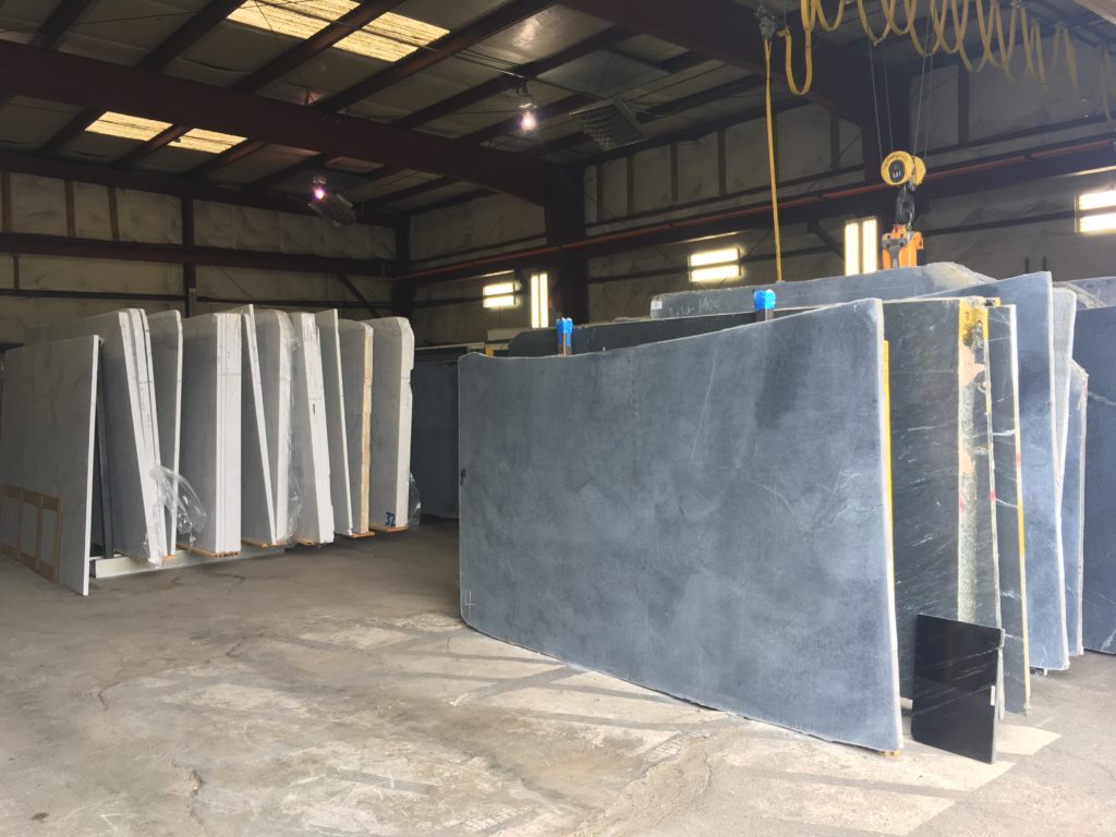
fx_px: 935
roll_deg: +1.8
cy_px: 418
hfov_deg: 61.7
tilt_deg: -2.5
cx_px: 558
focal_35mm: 29
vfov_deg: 48.2
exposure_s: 1/120
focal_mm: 4.15
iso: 25
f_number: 2.2
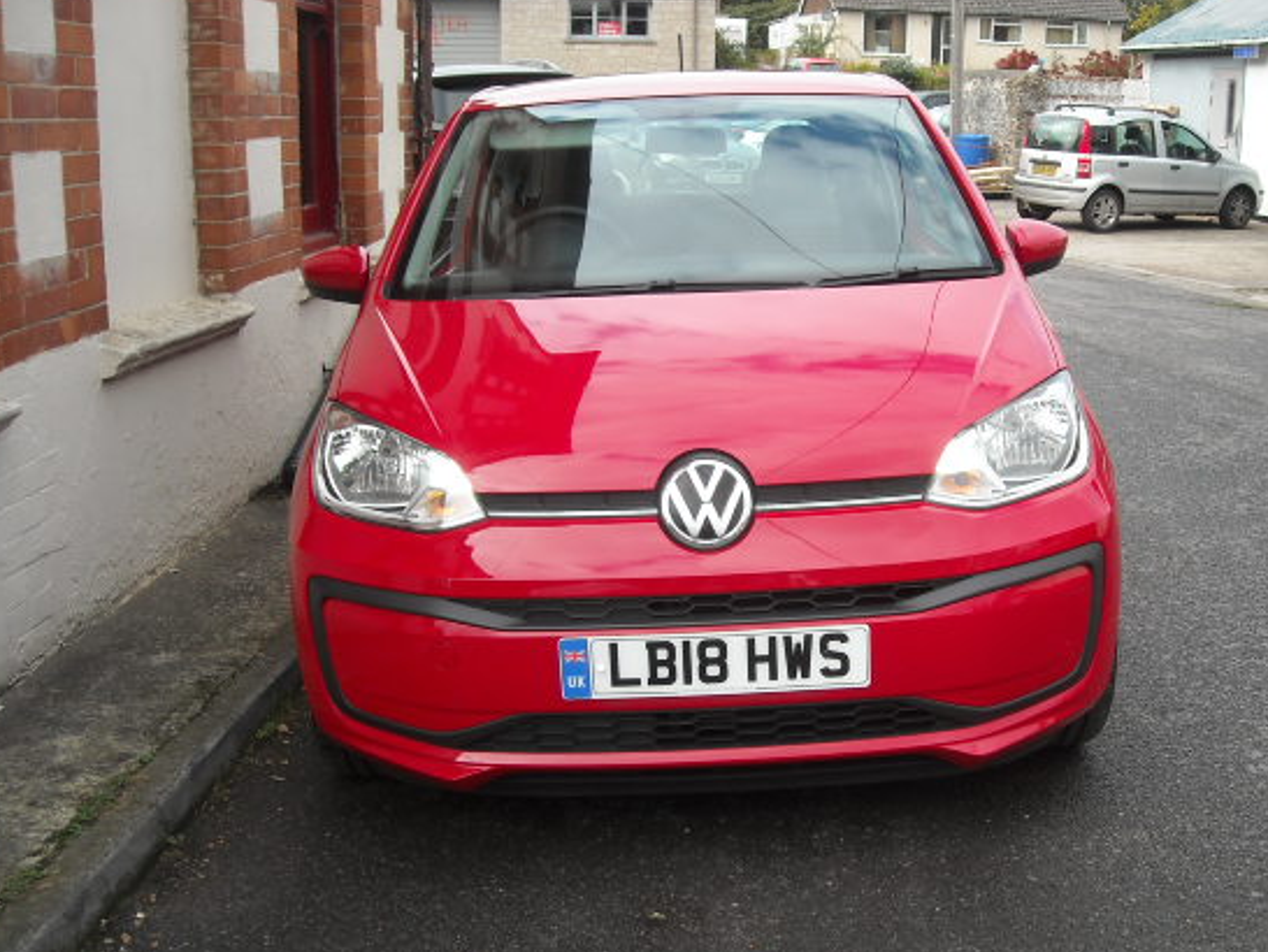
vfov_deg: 35.2
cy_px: 485
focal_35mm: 41
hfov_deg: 45.7
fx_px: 1503
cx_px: 713
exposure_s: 1/192
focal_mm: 5.7
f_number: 2.8
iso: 64
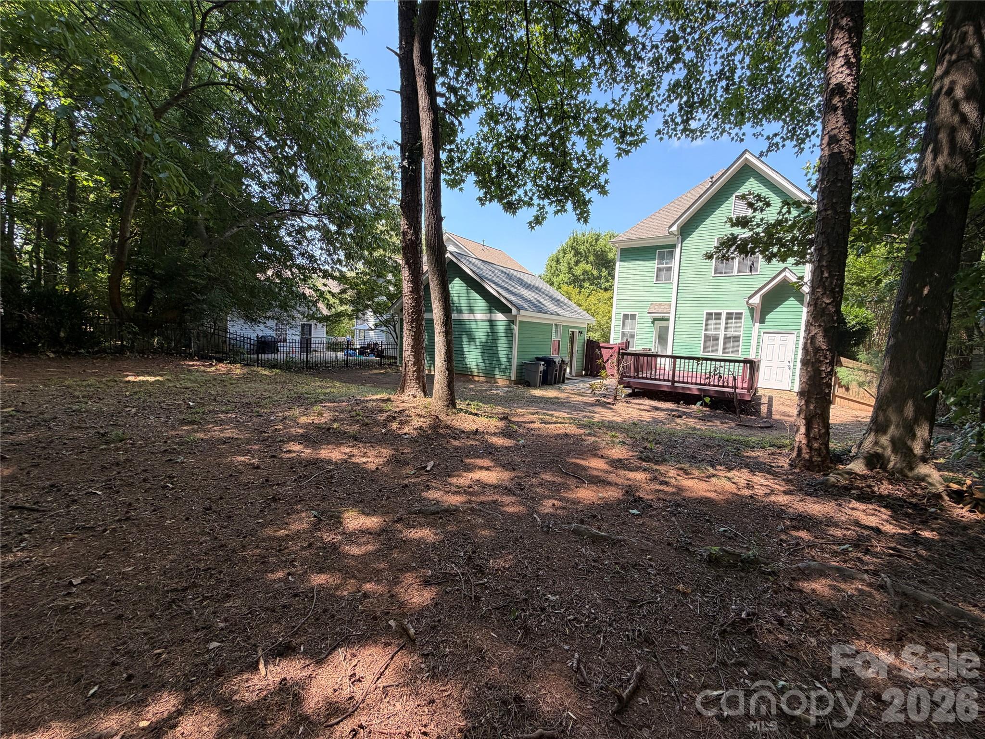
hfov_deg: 102.1
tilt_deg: -5.3
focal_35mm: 14
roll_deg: -2.5
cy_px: 370
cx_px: 492
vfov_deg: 85.7
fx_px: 398
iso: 50
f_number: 2.2
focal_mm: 2.22
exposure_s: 1/201
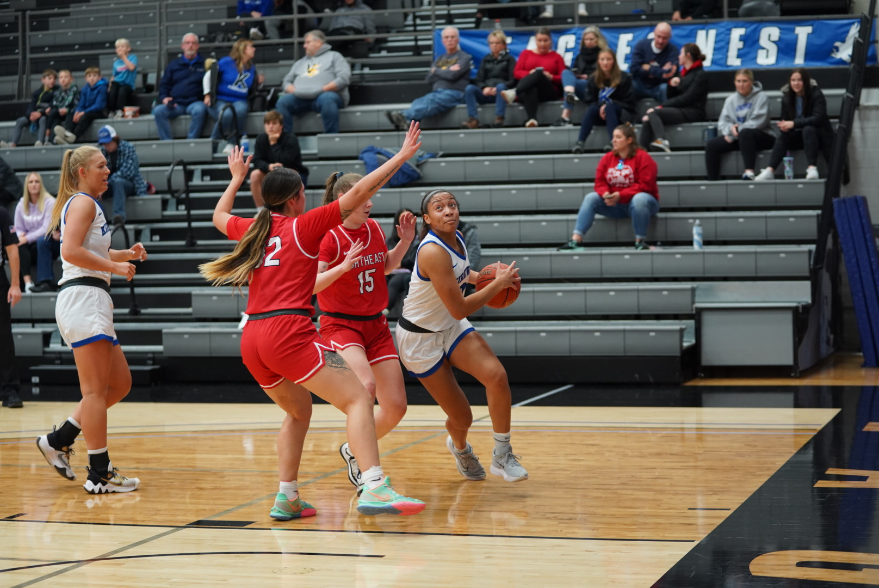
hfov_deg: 26.0
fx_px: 1906
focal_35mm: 78
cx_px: 440
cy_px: 294
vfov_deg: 17.5
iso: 2500
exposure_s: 1/500
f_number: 2.8
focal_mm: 78
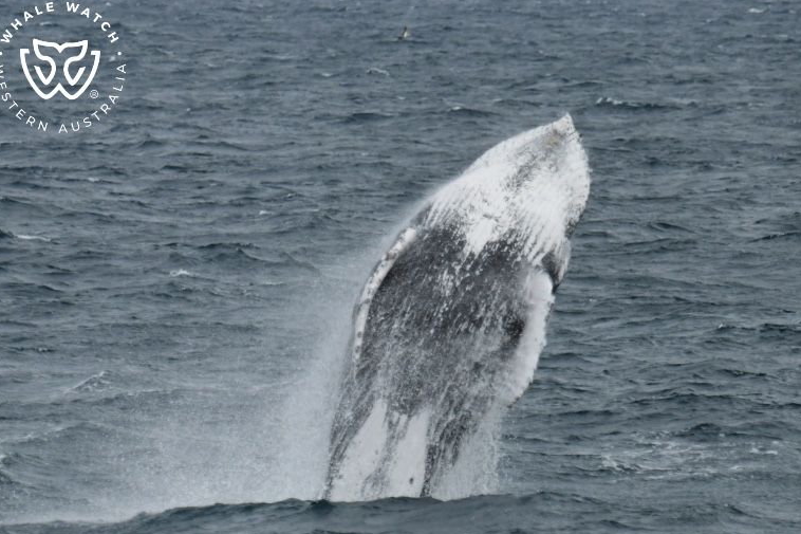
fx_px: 8453
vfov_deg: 3.6
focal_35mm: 380
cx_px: 415
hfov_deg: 5.4
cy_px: 280
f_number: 6
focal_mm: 360
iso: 1100
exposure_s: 1/8000
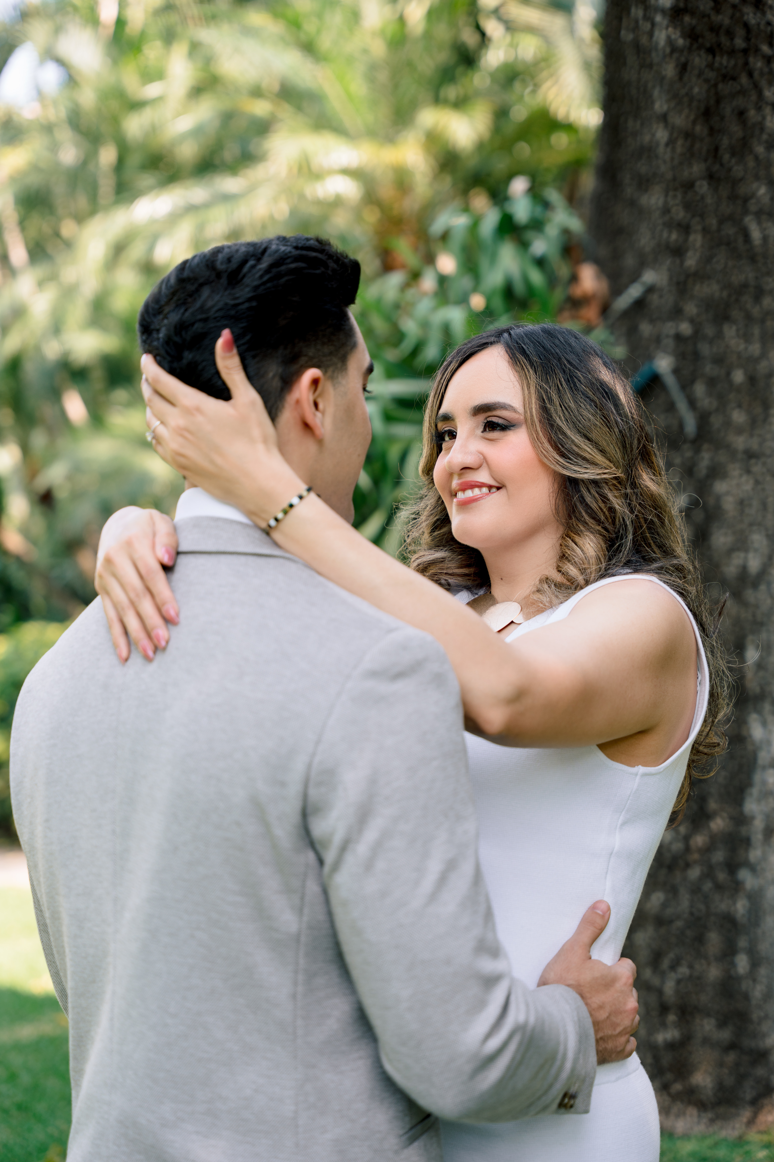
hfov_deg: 19.5
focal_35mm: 70
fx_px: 2257
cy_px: 581
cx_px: 387
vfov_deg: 28.8
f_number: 2.8
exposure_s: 1/200
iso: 160
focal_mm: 70
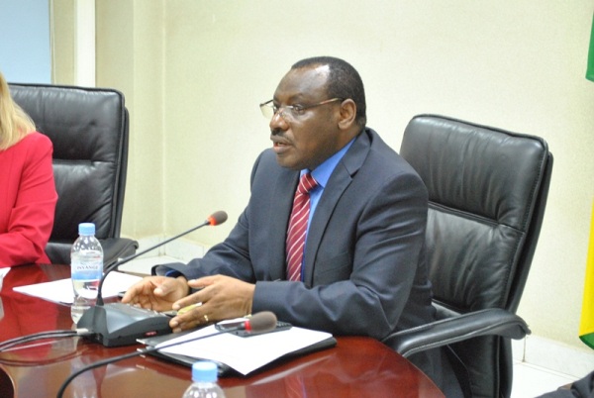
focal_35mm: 82
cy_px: 199
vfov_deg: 16.6
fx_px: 1363
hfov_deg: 24.6
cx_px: 297
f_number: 5.6
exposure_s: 1/13
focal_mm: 55
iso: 1600
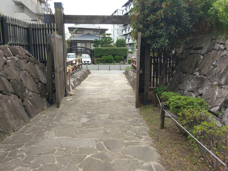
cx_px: 114
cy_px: 86
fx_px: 171
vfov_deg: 53.1
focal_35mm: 26
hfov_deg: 67.3
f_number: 1.8
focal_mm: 4.58
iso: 100
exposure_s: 1/330
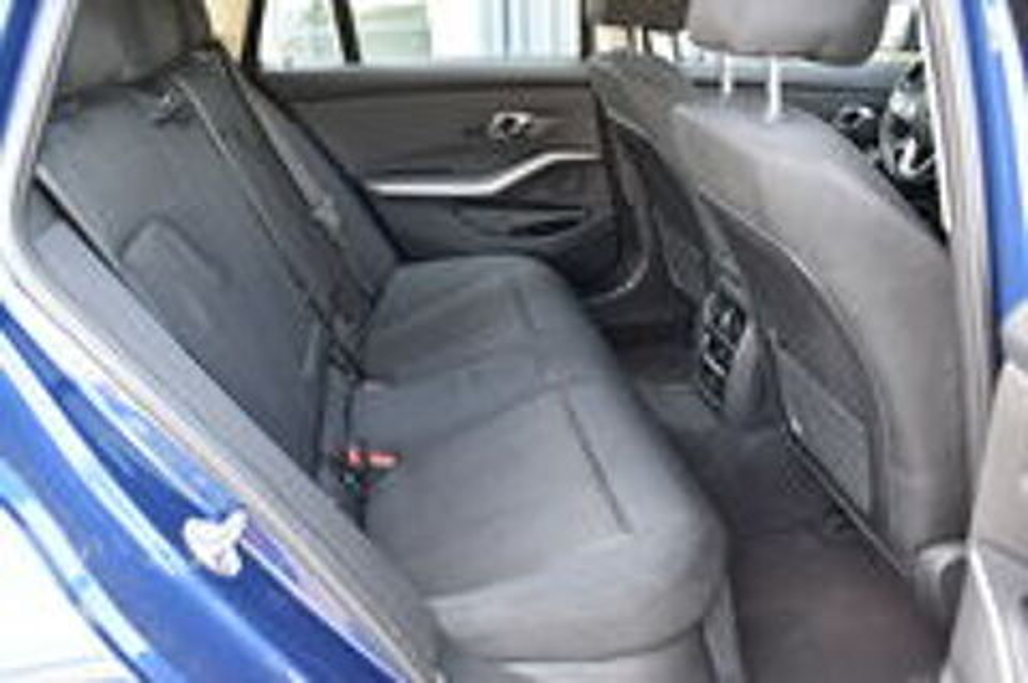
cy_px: 342
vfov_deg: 43.5
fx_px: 856
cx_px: 514
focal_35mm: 30
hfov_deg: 62.0
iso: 800
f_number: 3.5
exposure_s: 1/60
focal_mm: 20
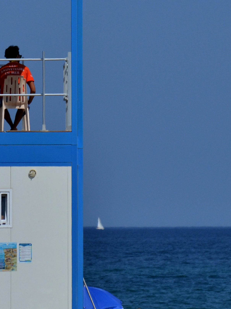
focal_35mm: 500
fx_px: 4450
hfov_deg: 3.0
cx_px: 37
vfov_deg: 4.0
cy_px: 103
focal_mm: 122
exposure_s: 1/4000
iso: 400
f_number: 7.1
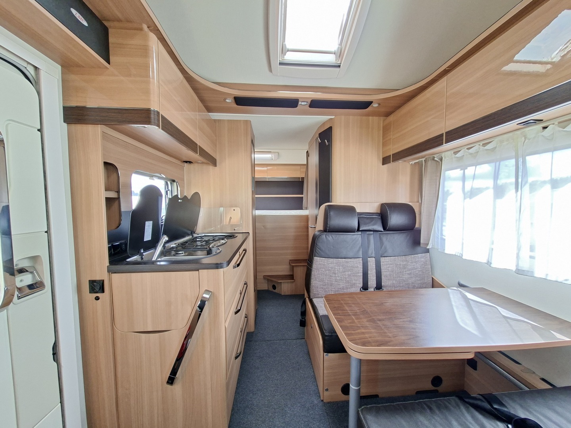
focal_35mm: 13
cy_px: 214
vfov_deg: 89.9
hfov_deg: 106.2
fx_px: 214
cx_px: 286
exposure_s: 1/40
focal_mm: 1.74
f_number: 2.2
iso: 80
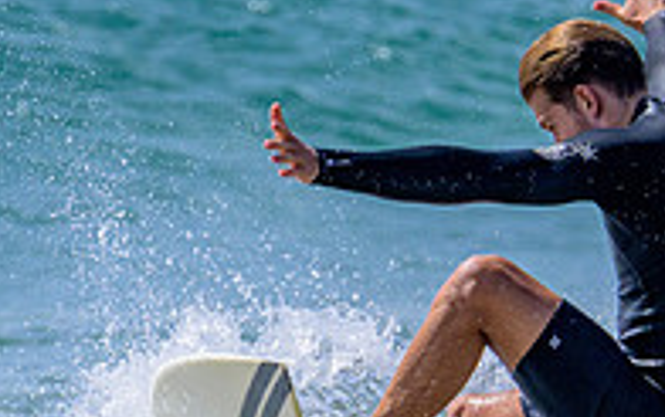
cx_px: 636
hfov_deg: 1.0
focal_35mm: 2017
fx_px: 36597
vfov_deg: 0.7
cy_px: 546
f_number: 11
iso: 1000
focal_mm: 540
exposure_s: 1/2000
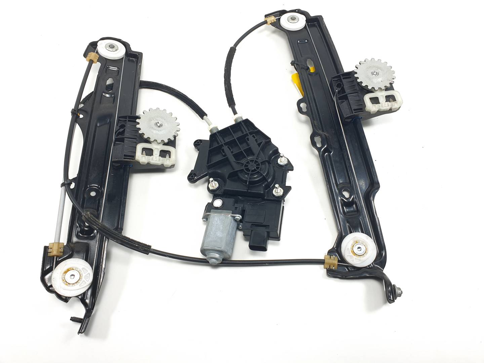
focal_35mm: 26
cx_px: 242
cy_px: 182
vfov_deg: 53.1
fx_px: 364
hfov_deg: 67.3
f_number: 2.4
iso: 50
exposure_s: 1/153
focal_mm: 4.3
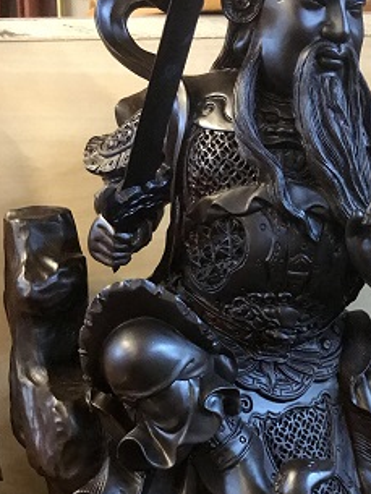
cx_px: 251
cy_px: 330
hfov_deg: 26.4
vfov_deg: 34.6
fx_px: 785
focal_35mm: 55
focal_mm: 3.99
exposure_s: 1/4
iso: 100
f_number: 1.8
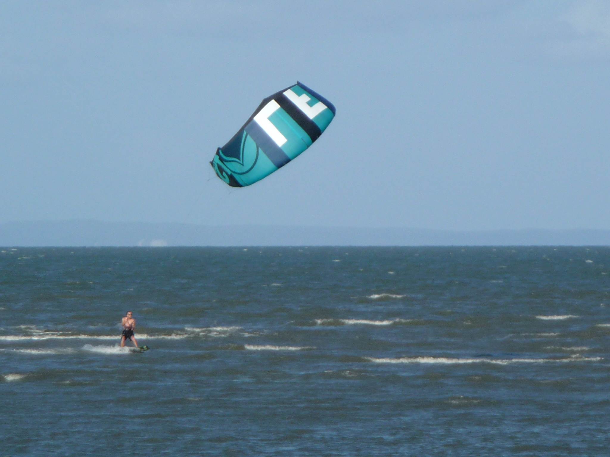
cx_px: 305
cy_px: 228
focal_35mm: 472
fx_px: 8318
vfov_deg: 3.2
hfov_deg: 4.2
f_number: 4.9
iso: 100
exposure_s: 1/800
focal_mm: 47
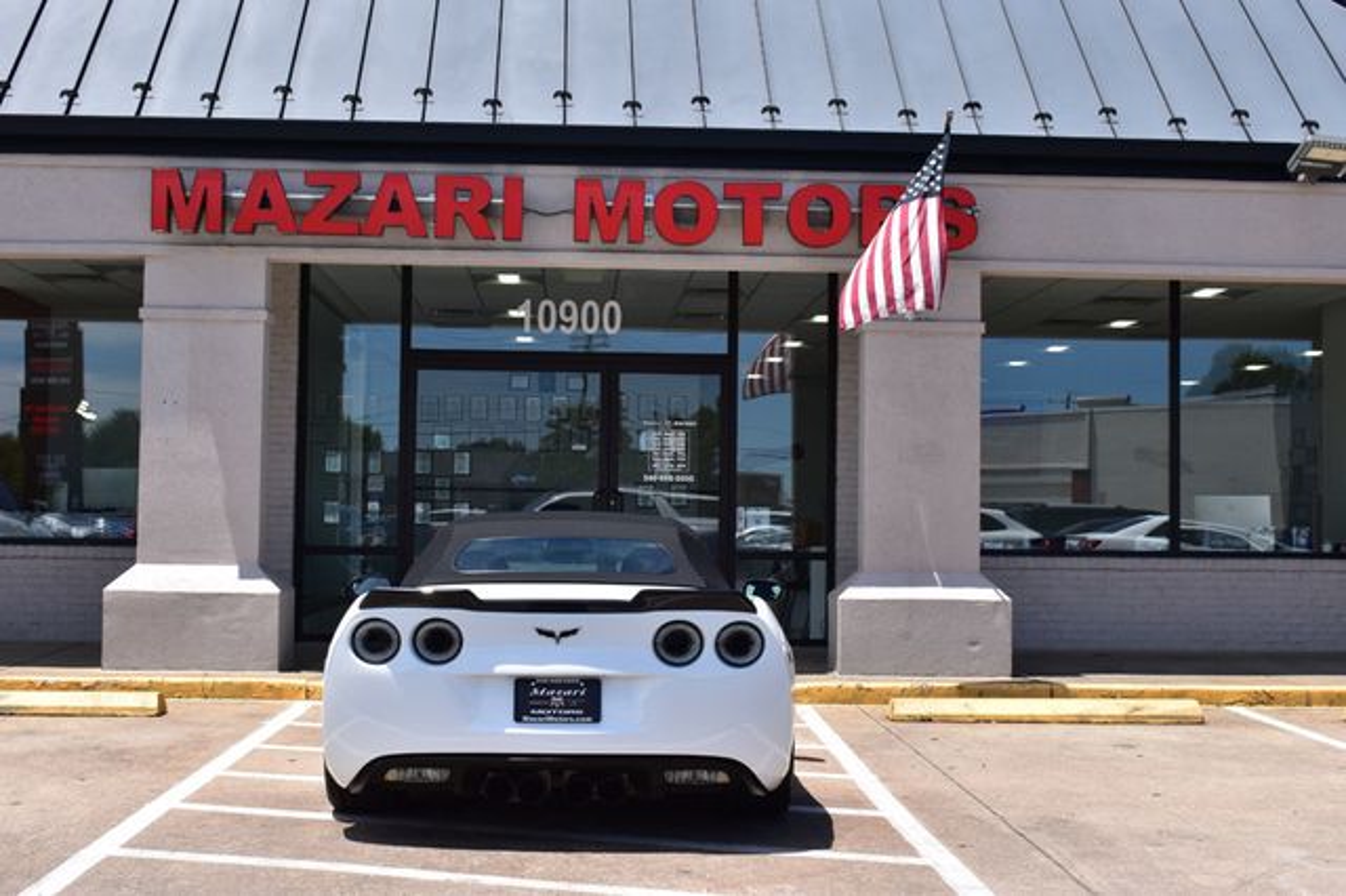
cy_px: 448
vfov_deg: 28.0
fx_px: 1794
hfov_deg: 41.1
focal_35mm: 48
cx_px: 673
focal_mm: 32
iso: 360
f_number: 11
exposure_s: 1/500
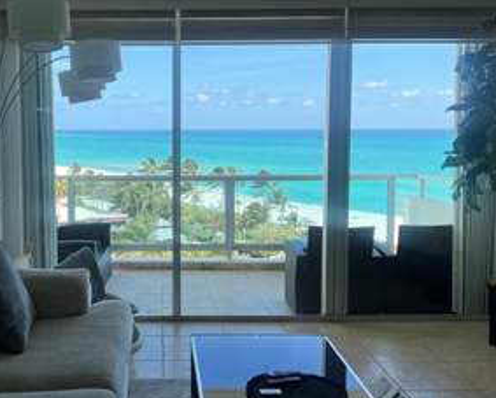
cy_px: 174
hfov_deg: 42.3
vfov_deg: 34.9
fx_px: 632
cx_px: 163
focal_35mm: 43
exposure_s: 1/1751
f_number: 1.5
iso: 50
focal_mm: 5.7
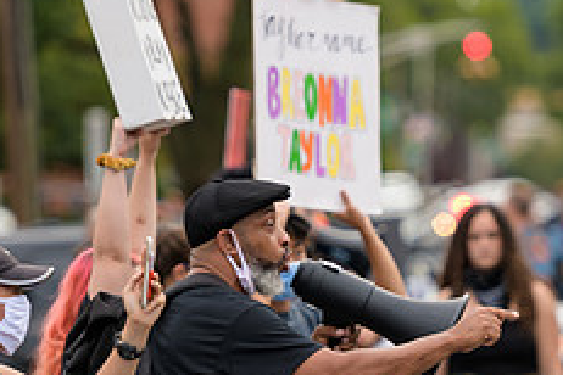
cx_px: 439
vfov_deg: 3.2
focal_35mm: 427
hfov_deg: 4.8
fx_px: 6677
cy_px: 318
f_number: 3.2
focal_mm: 170
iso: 200
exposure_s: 1/200
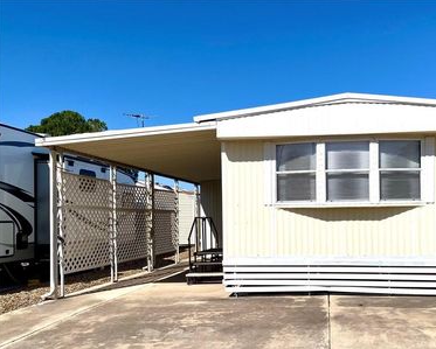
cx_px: 288
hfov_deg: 51.9
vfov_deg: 43.1
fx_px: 439
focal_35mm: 34
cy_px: 215
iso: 32
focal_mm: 4.25
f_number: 1.8
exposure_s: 1/7194
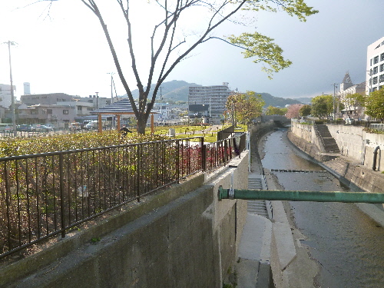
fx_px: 266
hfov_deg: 71.6
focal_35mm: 24
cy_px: 144
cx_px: 192
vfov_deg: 56.8
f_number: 2.5
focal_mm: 4.3
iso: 160
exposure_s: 1/800
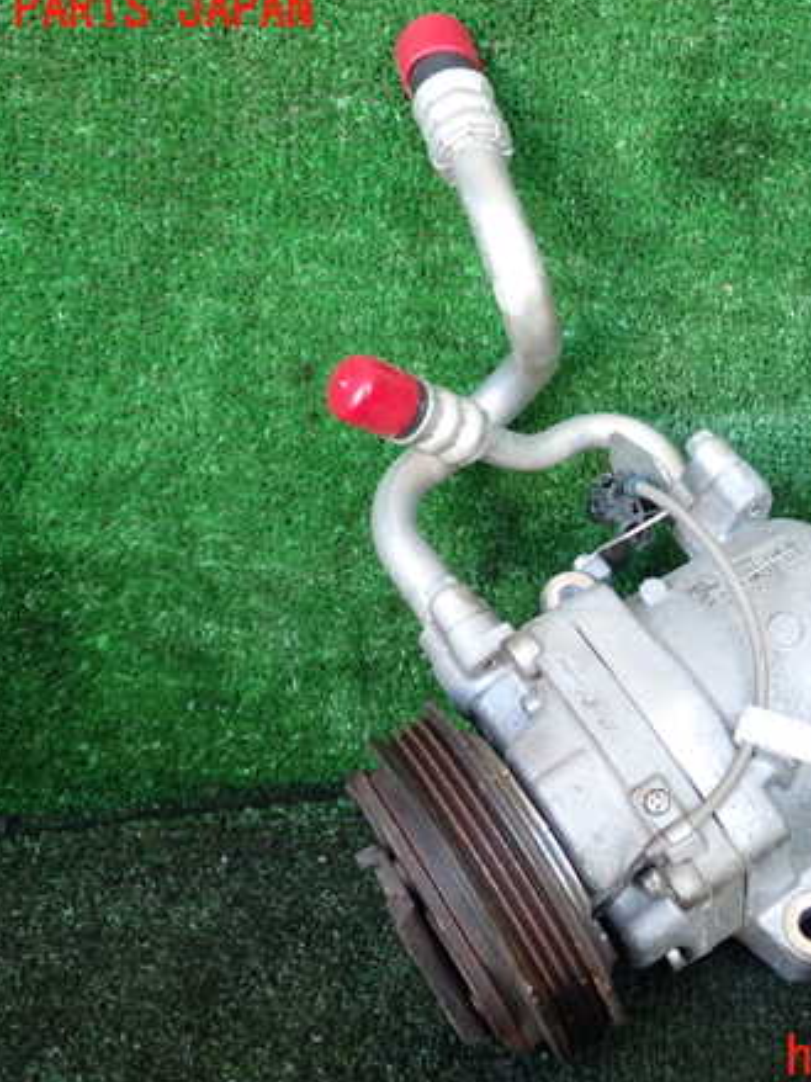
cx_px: 604
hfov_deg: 34.4
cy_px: 535
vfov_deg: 45.8
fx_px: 1281
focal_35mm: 41
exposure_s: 1/50
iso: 200
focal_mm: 5.4
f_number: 2.3
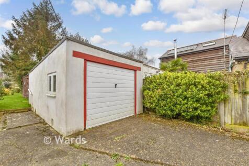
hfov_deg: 100.4
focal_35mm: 15
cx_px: 124
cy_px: 83
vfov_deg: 77.3
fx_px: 104
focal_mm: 10
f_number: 8
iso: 160
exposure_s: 1/200
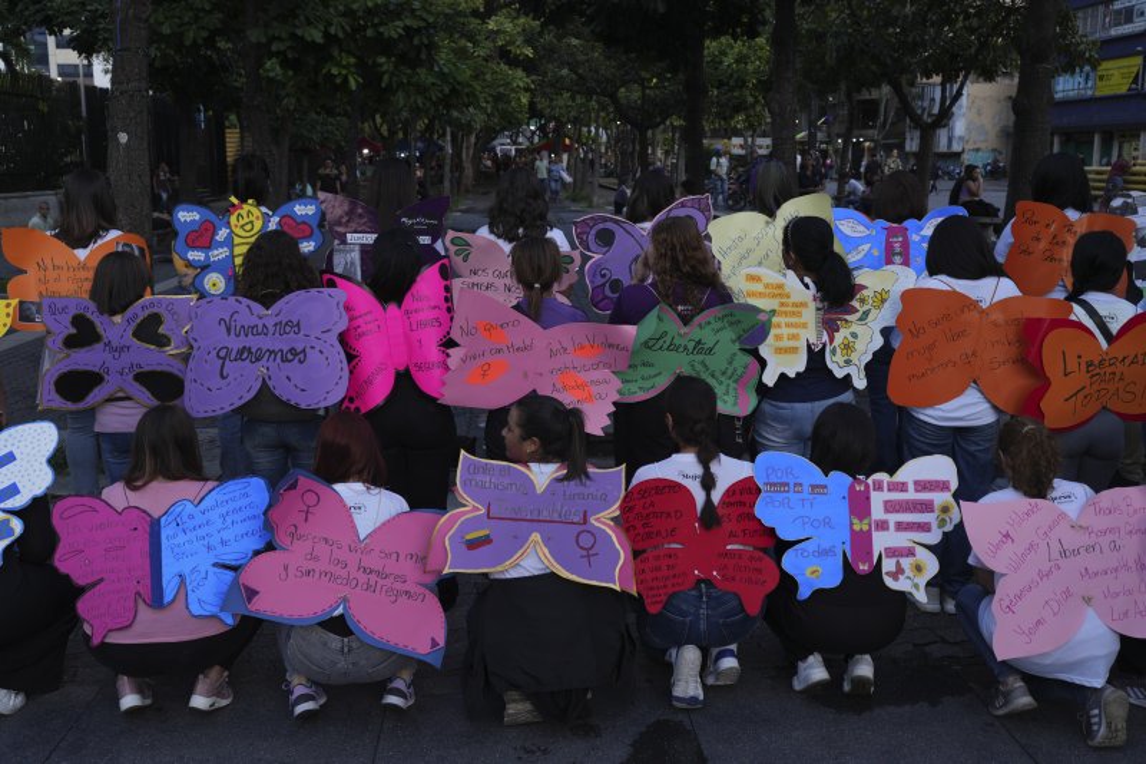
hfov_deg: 54.4
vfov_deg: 37.8
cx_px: 573
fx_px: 1114
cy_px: 382
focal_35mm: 35
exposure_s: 1/50
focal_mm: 35
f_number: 5
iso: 160
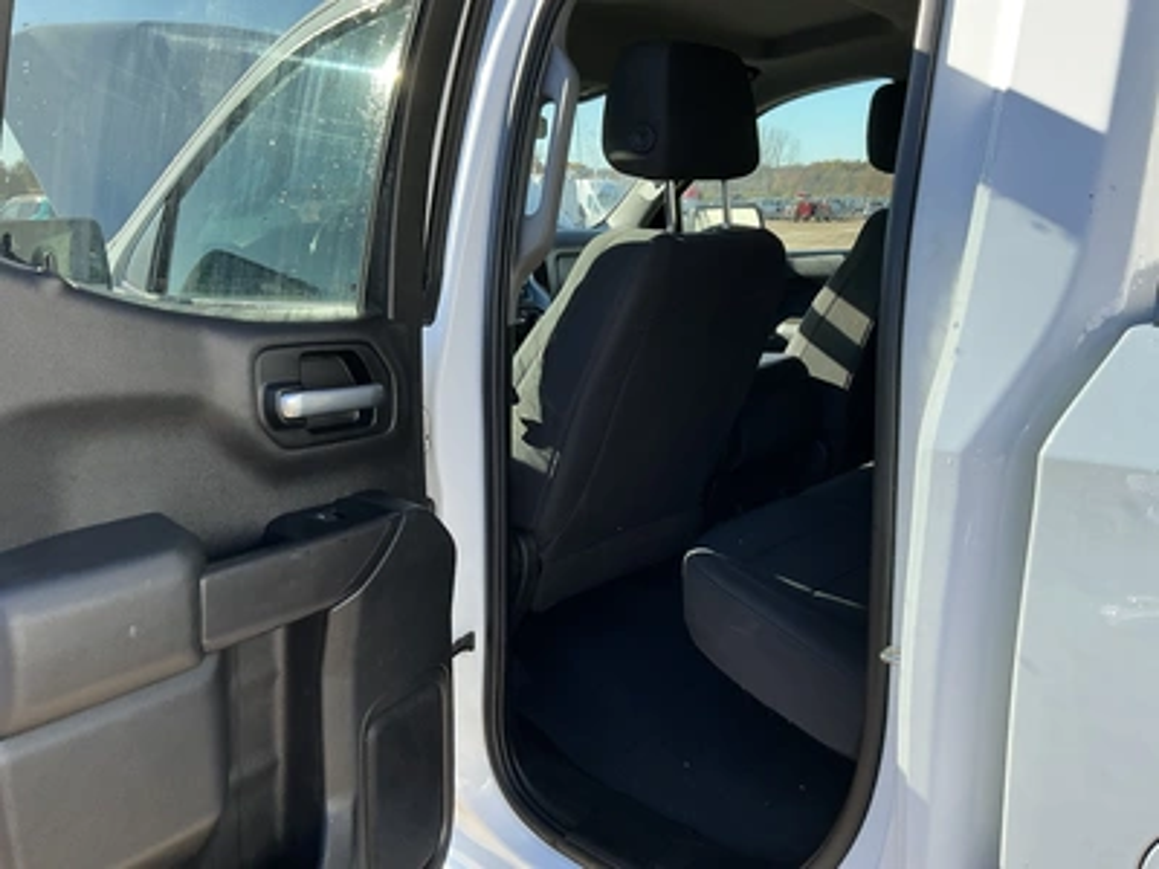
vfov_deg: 49.7
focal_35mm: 28
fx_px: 937
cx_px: 580
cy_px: 434
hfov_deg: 63.4
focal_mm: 3
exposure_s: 1/362
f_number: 1.8
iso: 25
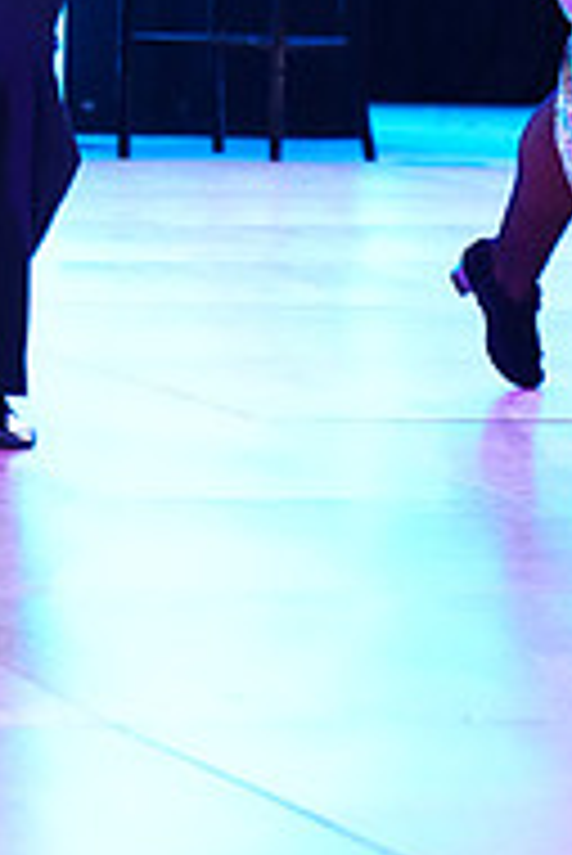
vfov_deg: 6.4
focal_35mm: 321
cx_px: 286
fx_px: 7636
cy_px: -270
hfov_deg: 4.3
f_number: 4
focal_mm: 105
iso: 3200
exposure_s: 1/200
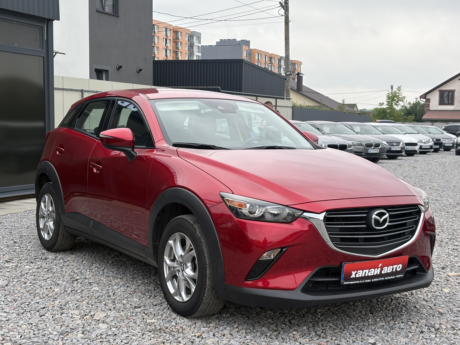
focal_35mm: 52
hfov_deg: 36.8
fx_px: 691
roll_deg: -0.4
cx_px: 230
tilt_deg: -4.5
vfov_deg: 28.0
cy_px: 172
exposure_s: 1/747
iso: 32
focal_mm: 5.96
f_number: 1.6
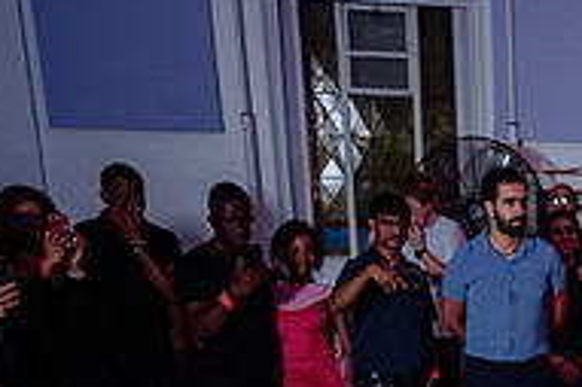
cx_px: 708
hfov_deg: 24.6
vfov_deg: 16.7
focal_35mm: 74
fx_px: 1195
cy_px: 577
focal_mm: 24
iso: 1000
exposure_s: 1/50
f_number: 3.2
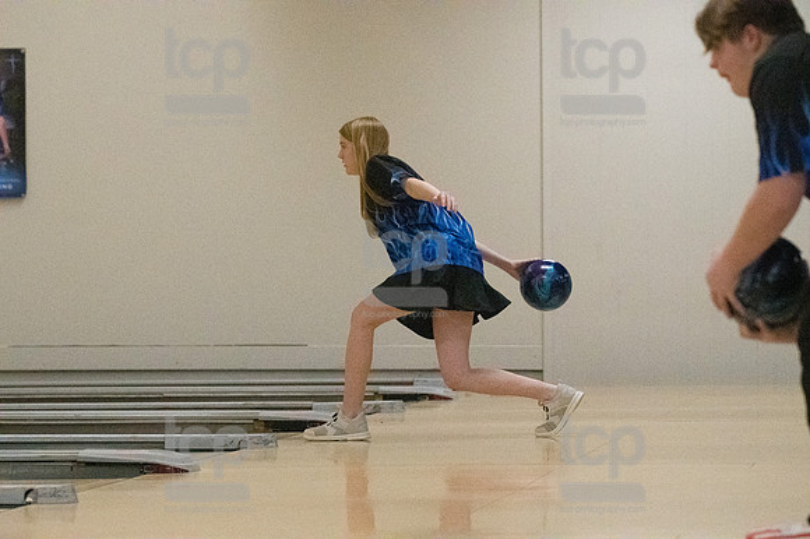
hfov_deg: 12.5
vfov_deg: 8.3
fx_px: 3710
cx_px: 405
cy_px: 270
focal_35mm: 165
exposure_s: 1/1250
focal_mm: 110
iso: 10000
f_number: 4
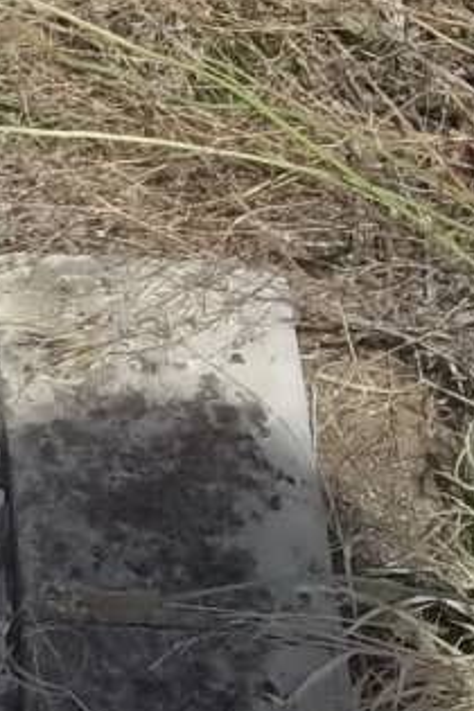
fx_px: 3910
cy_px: -9
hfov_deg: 6.5
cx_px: -758
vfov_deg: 10.3
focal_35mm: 198
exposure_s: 1/250
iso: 80
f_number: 7
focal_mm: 8.8
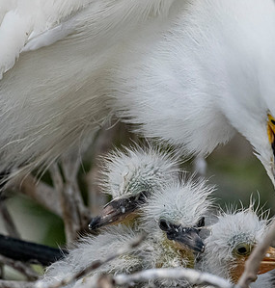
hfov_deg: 2.0
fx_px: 7959
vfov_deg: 2.1
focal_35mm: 864
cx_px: 104
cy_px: 191
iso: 3600
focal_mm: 400
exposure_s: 1/2500
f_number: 9
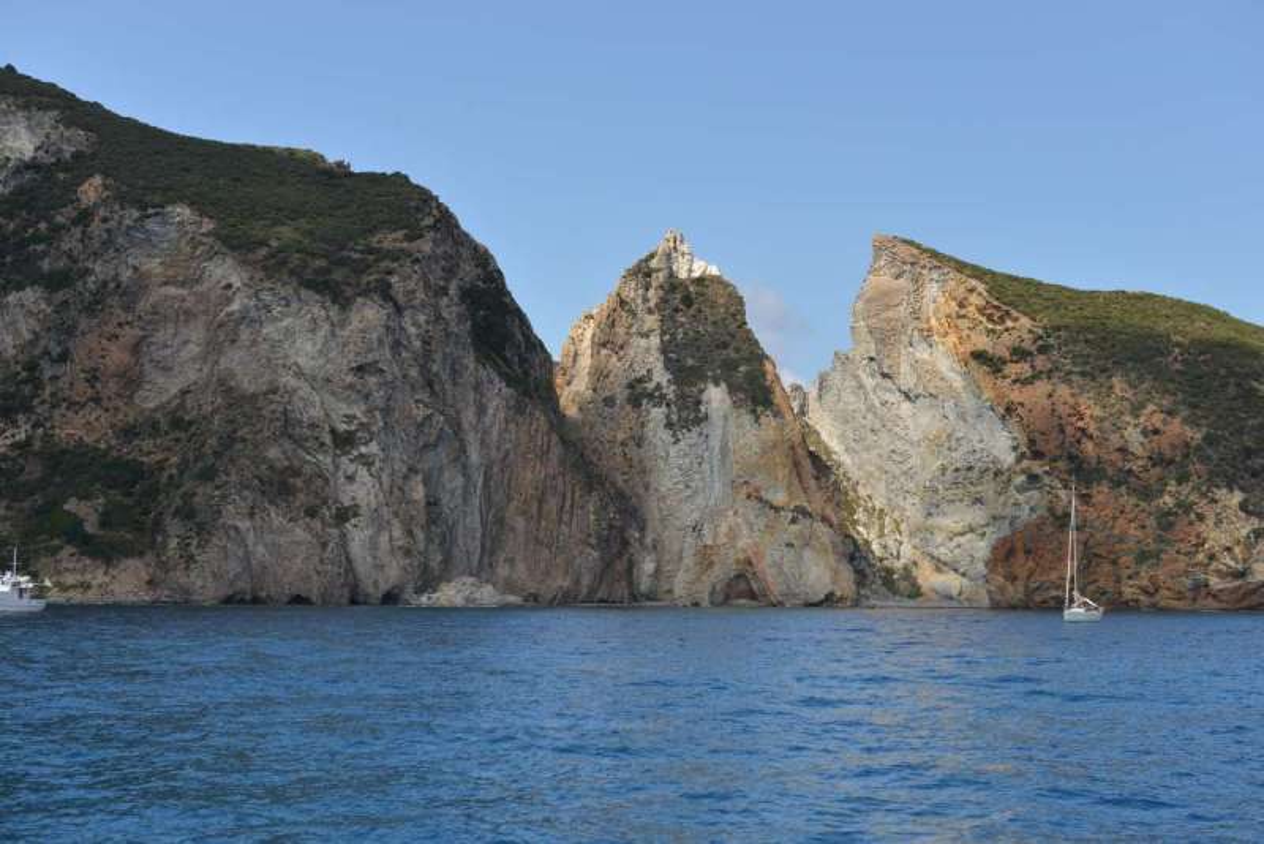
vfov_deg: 27.0
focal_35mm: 50
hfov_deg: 39.6
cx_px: 632
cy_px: 422
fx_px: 1756
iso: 125
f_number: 7.1
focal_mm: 50
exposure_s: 1/200
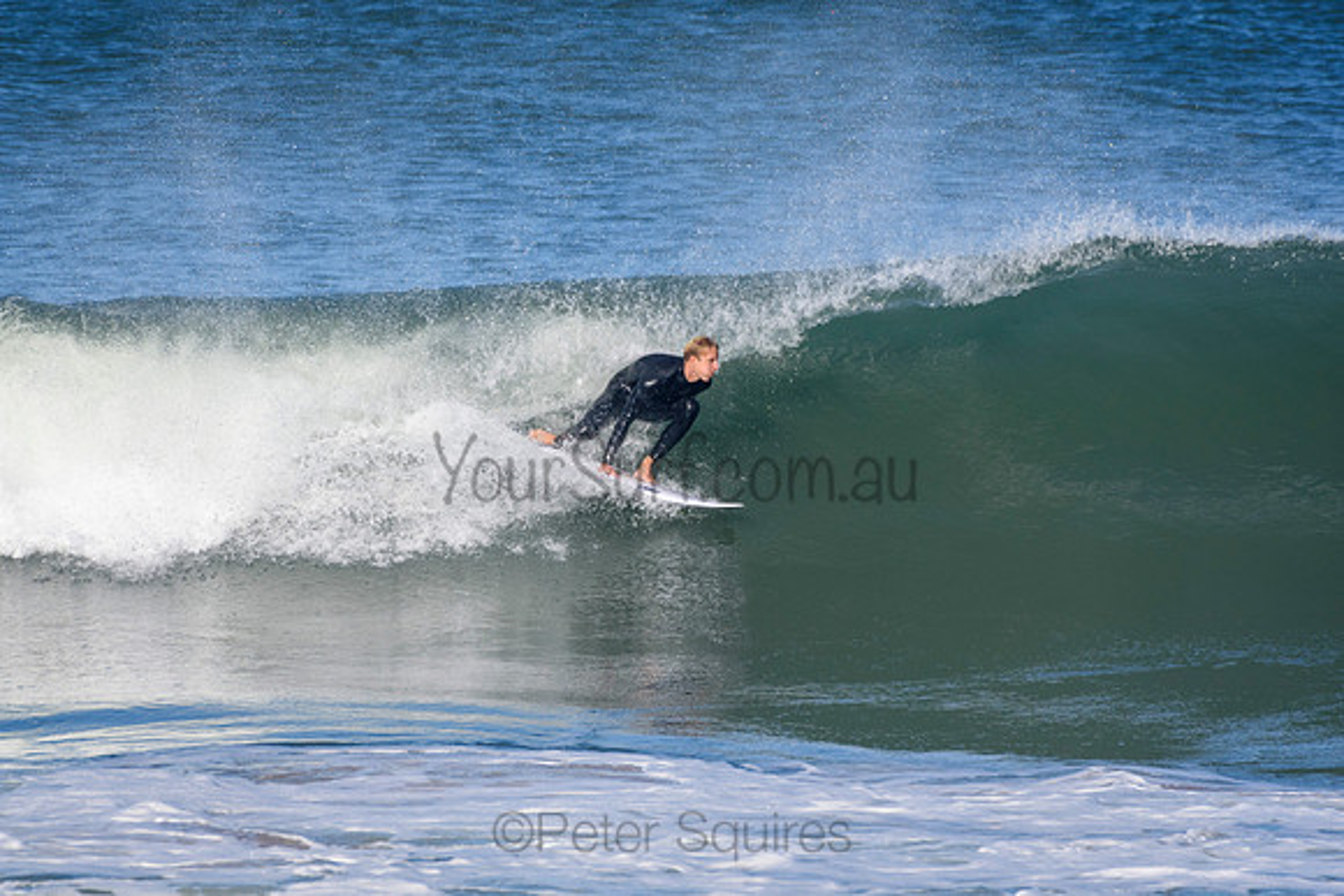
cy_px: 448
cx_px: 672
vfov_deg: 1.8
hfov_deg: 2.7
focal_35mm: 750
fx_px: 28005
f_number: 5.6
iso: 360
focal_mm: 500
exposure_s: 1/2000
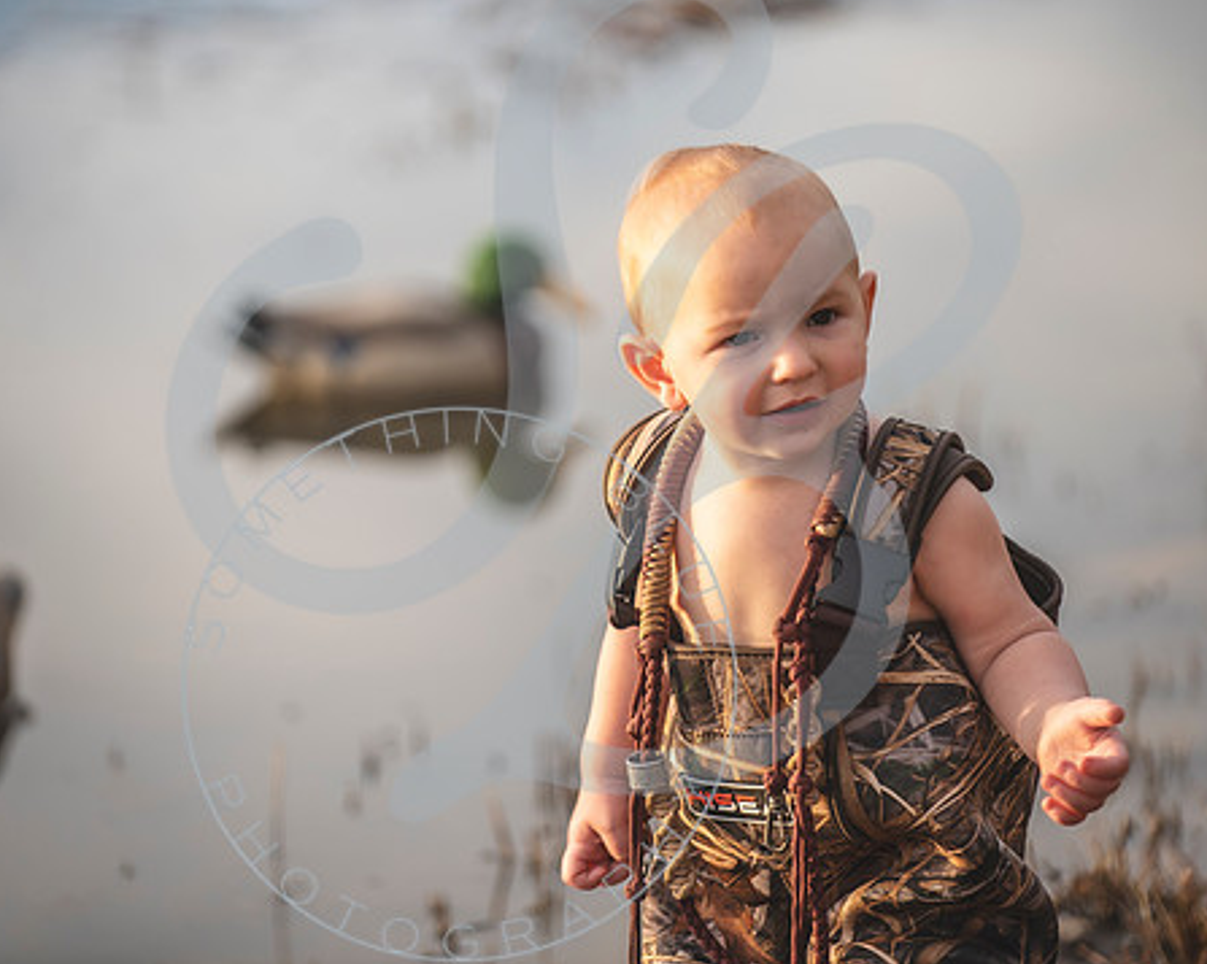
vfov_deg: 8.2
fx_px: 6747
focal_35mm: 189
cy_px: 458
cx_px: 594
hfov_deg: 10.2
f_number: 2.8
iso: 100
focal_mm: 155
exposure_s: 1/400
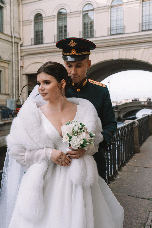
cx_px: 76
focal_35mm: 34
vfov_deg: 55.8
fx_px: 215
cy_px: 114
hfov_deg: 38.9
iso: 100
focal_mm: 34
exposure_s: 1/250
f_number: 4.5
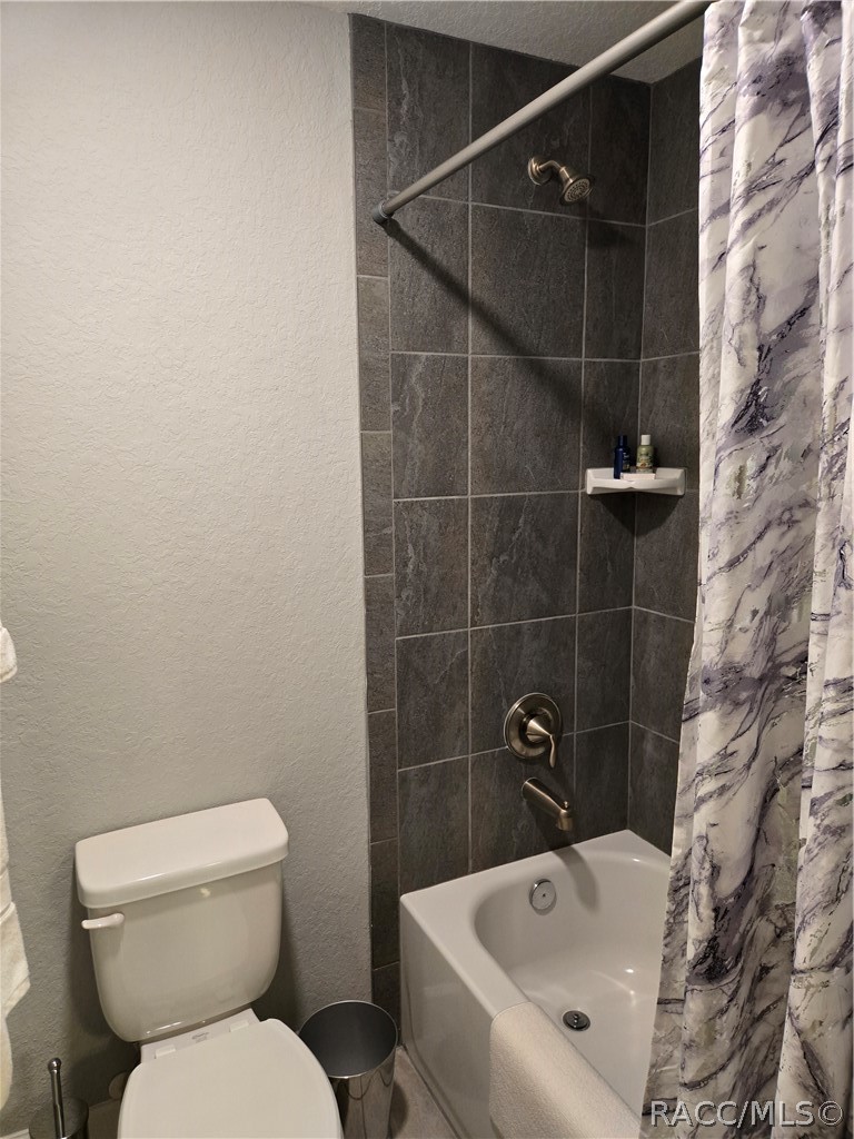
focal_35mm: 23
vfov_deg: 73.9
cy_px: 570
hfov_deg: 58.9
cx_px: 427
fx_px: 757
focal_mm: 5.4
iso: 400
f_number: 1.8
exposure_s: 1/120
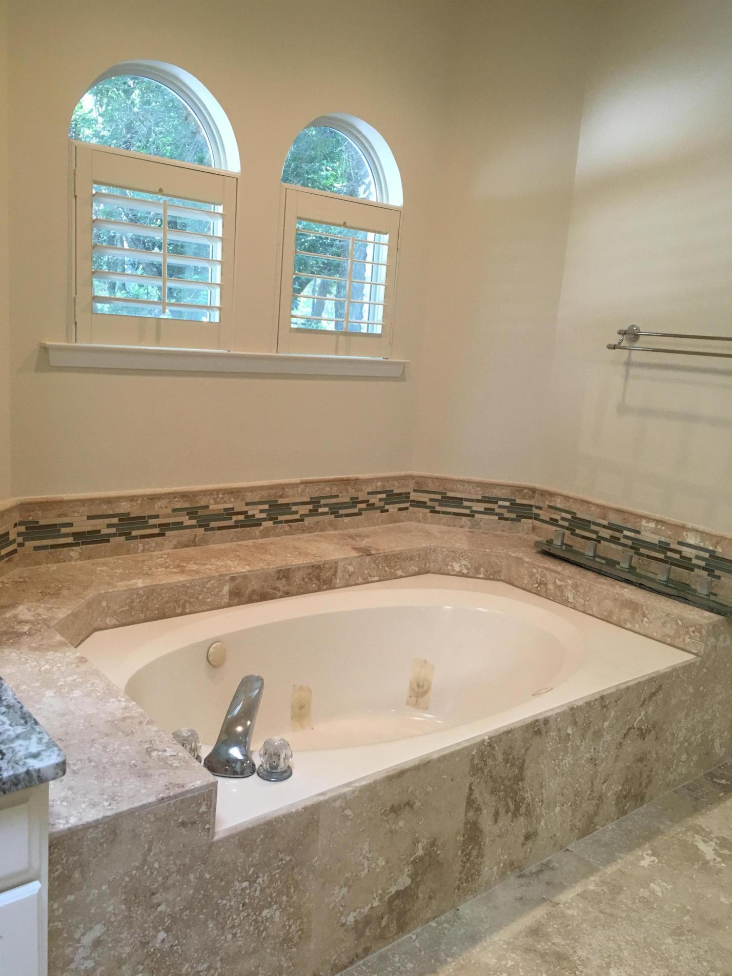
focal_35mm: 29
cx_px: 366
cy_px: 488
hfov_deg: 48.2
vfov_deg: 61.7
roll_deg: -6.4
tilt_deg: -10.6
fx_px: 818
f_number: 2.2
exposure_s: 1/30
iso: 40
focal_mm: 4.15
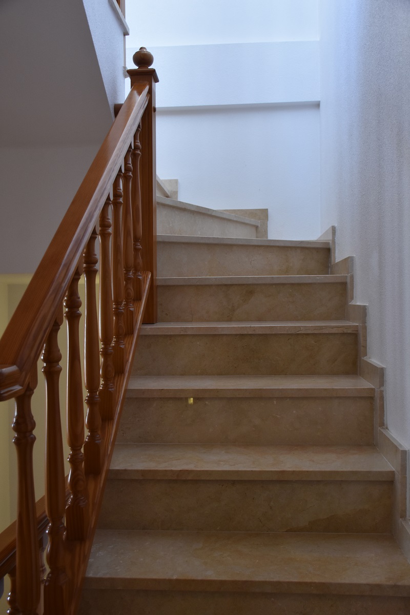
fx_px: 589
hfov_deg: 38.4
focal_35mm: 34
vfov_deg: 55.1
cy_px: 308
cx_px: 205
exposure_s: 1/100
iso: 800
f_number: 5
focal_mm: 23
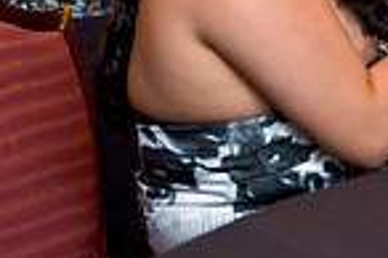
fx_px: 3929
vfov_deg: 3.7
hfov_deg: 5.6
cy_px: -234
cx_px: 664
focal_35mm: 365
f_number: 3.2
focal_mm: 92
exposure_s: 1/125
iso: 3200
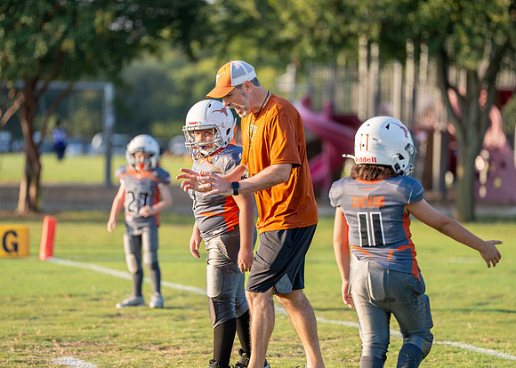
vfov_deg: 6.6
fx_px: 3176
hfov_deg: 9.3
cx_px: 260
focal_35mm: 217
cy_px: 178
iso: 320
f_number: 2.8
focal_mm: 200
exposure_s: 1/2500
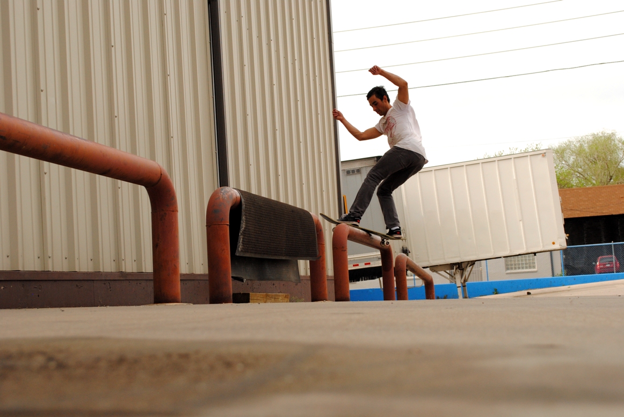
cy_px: 208
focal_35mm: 57
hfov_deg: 35.0
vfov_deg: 23.8
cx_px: 312
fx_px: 989
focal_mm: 38
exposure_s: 1/400
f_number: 7.1
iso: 400
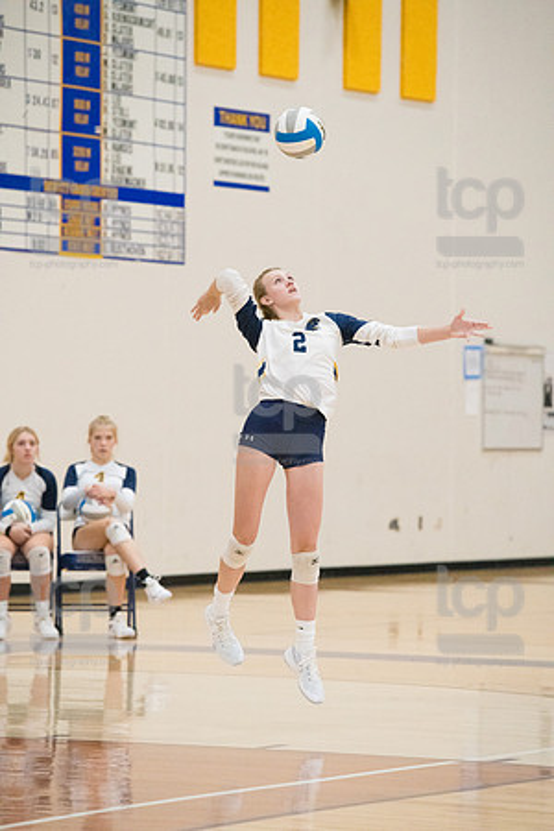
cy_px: 416
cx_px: 277
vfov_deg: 10.5
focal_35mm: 195
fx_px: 4501
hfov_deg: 7.0
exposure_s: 1/800
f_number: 4.5
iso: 8000
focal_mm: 195
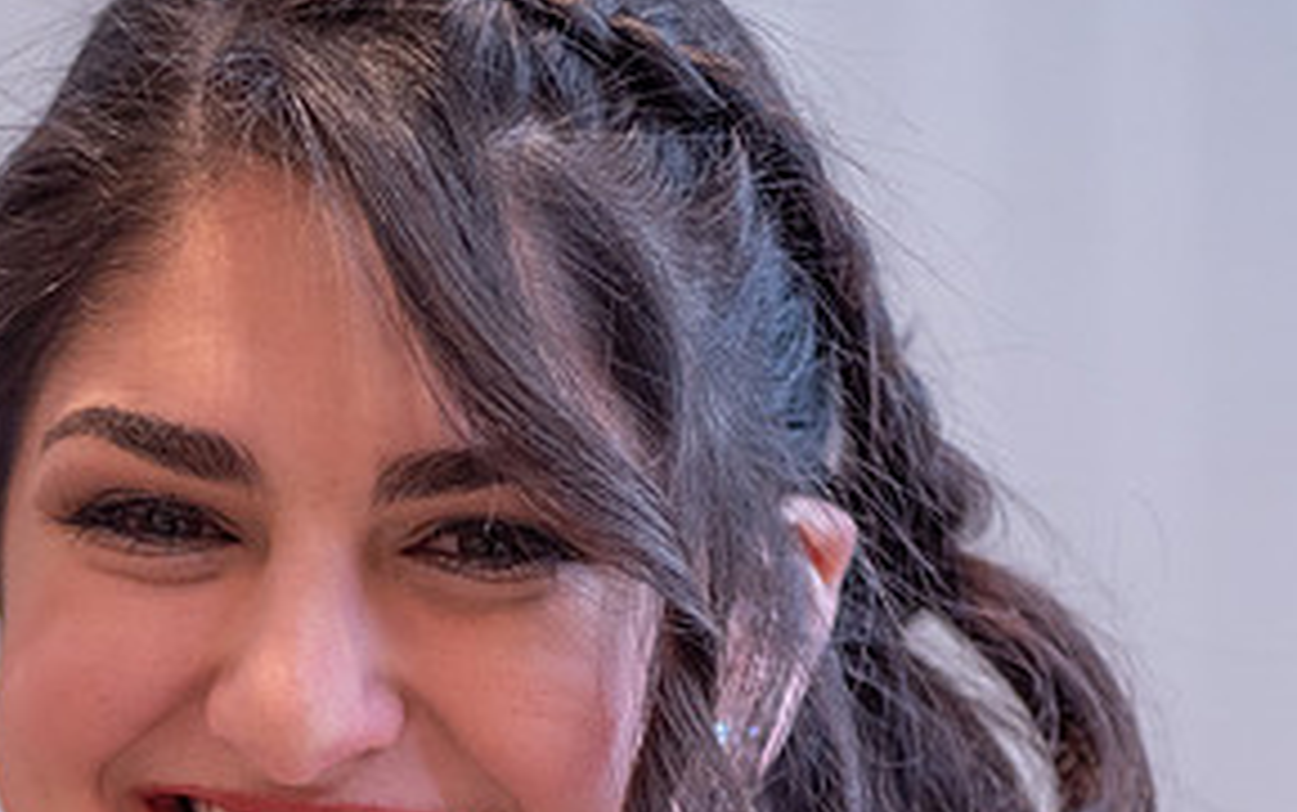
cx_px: 261
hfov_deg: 18.7
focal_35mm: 110
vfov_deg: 11.7
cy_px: 911
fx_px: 3890
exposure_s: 1/80
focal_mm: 25
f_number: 1.7
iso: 500
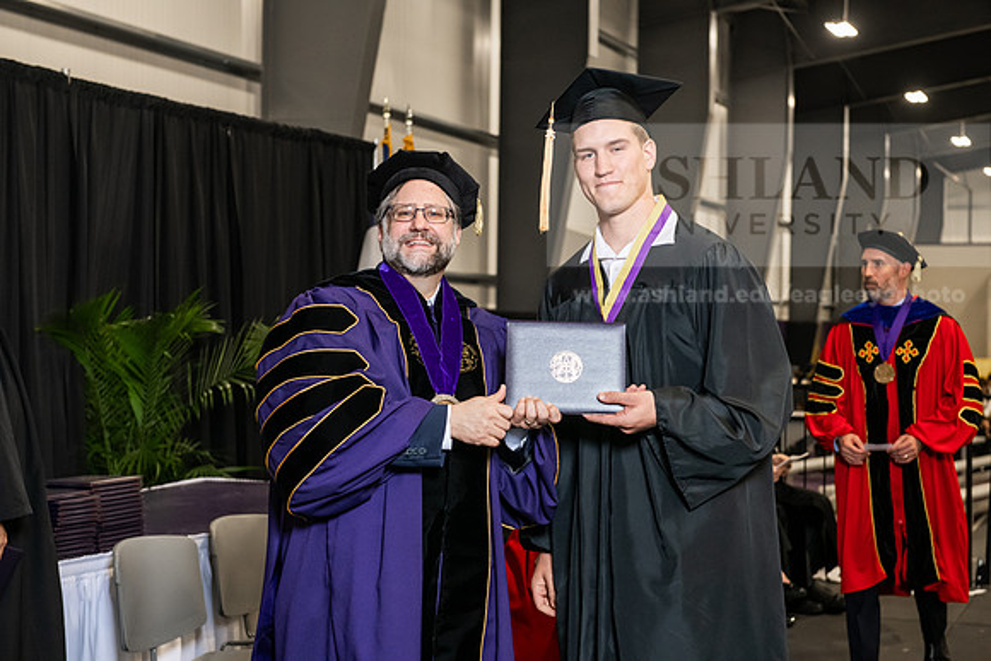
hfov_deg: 30.5
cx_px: 496
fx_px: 1817
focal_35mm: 66
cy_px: 330
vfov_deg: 20.6
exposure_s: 1/200
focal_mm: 66
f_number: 5
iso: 2500
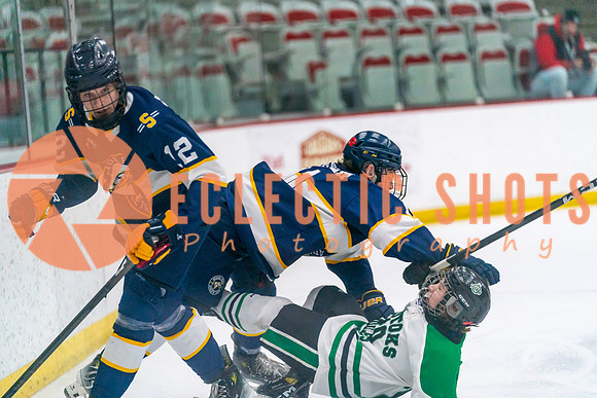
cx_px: 298
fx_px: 2554
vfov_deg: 8.9
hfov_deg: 13.3
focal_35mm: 154
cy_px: 199
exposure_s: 1/1600
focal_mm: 154
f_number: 2.8
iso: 4000
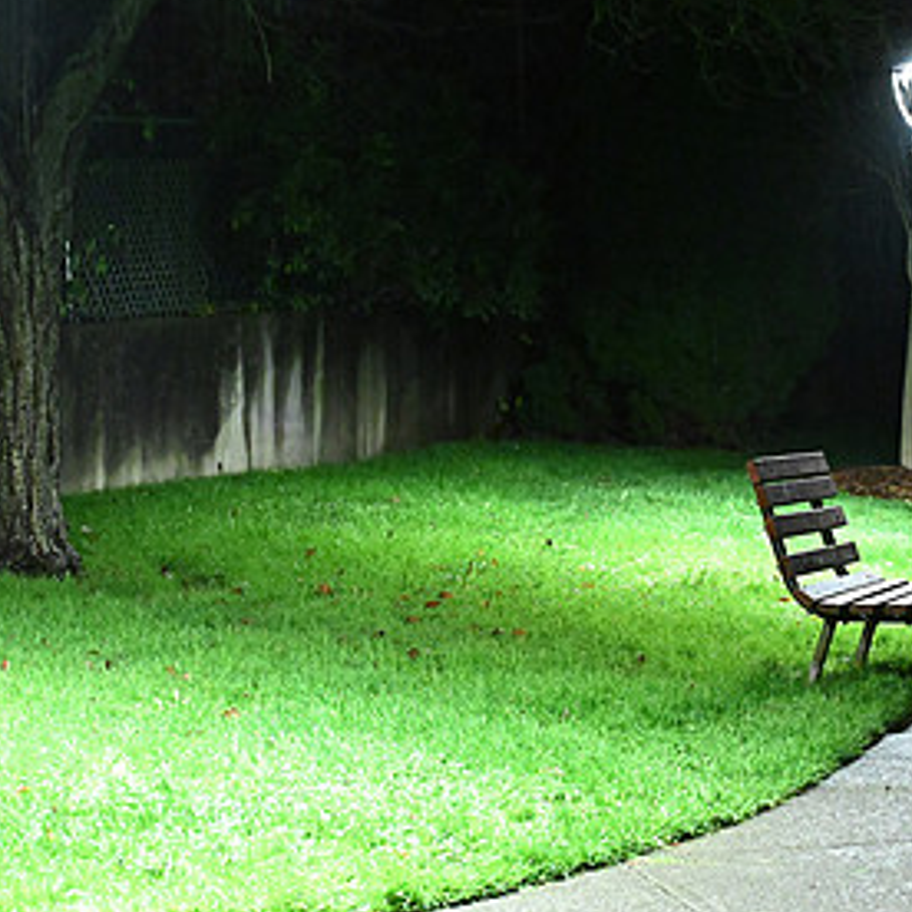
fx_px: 3189
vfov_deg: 16.3
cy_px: 375
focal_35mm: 107
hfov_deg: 16.3
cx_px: 380
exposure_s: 1/13
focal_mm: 60
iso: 14400
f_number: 4.5
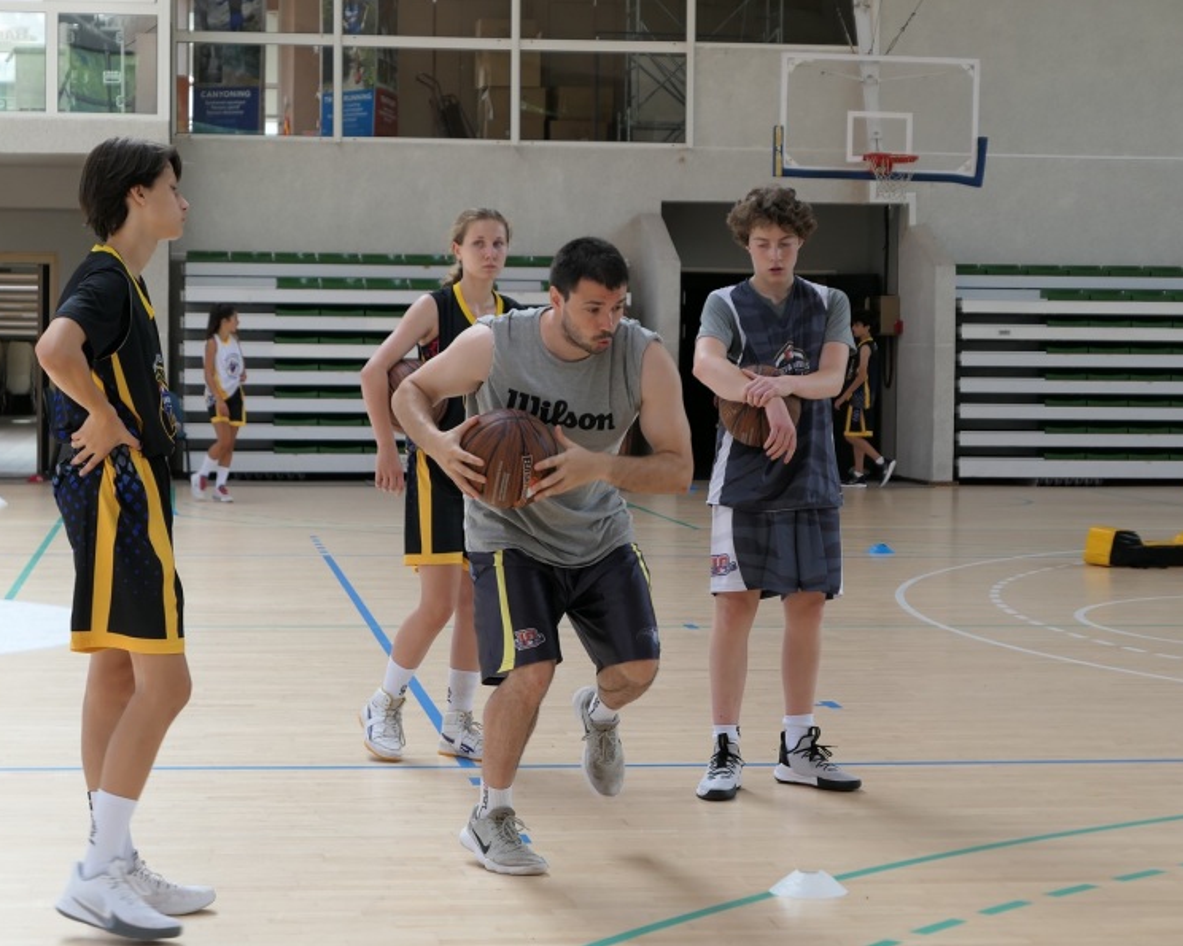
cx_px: 564
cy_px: 471
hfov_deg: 22.5
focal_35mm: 85
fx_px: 2976
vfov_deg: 18.1
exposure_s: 1/125
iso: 200
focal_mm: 26.4
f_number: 2.8
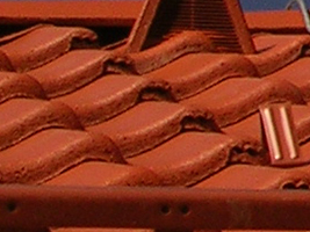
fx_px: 4825
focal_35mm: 539
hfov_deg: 3.5
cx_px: 1147
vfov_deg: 2.7
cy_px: -376
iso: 50
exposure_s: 1/1118
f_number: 3.7
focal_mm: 10.9
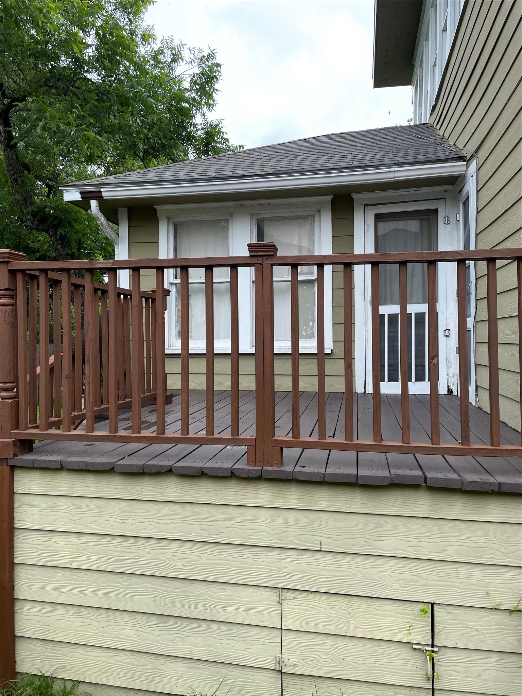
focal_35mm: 26
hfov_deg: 53.1
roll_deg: +0.6
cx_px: 261
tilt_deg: -2.1
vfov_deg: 67.3
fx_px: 523
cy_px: 348
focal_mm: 4.2
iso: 50
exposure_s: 1/2174
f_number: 1.6
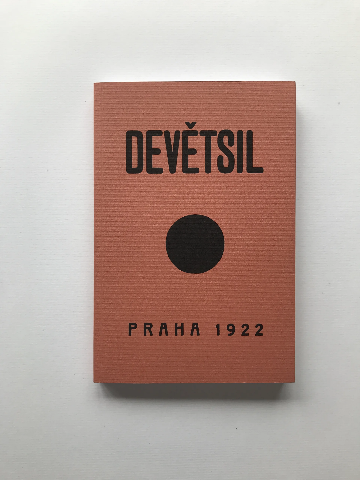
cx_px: 180
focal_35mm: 28
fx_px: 388
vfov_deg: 63.4
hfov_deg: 49.7
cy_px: 240
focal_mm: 3.99
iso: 20
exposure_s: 1/248
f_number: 1.8
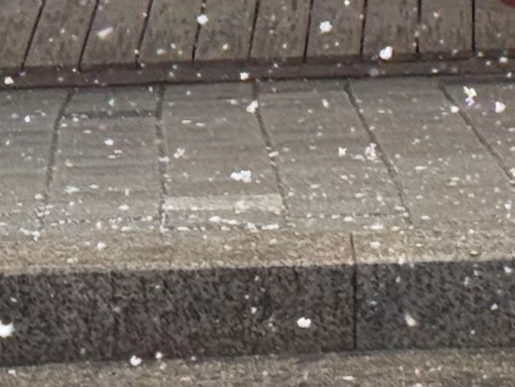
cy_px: -631
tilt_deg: -1.7
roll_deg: +0.7
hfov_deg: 6.3
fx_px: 4658
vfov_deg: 4.6
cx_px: 672
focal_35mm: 313
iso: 100
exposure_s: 1/398
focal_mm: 6.76
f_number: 1.78
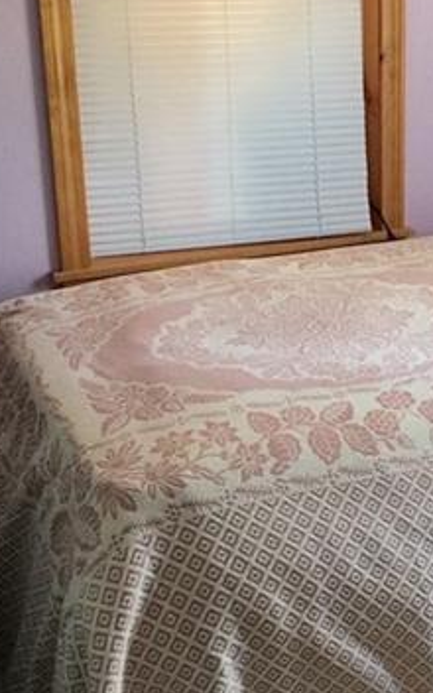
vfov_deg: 30.6
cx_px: 443
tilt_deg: -17.8
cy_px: 284
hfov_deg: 18.8
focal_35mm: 67
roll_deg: -0.4
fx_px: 1265
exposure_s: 1/15
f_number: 2.2
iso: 100
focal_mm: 4.15
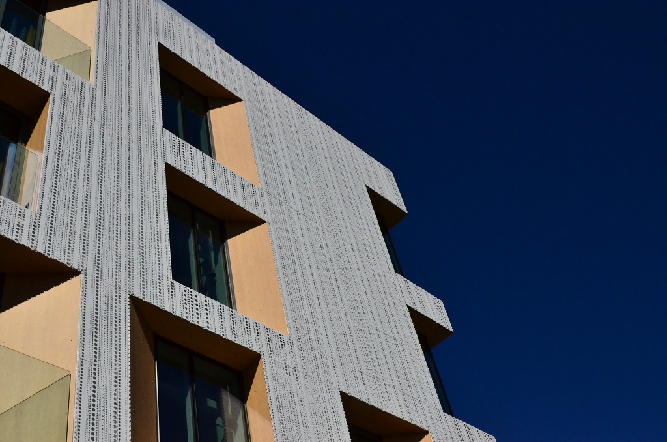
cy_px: 221
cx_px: 334
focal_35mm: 42
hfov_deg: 46.5
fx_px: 776
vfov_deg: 31.7
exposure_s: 1/4000
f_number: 20
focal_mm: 28
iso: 1600
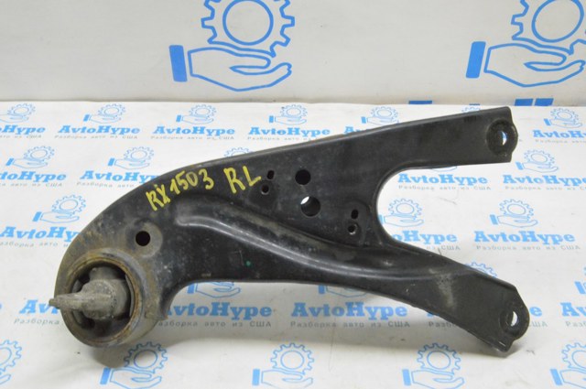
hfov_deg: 49.6
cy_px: 194
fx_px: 634
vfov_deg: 34.1
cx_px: 293
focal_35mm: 39
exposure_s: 1/15
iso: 6400
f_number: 20
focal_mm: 26
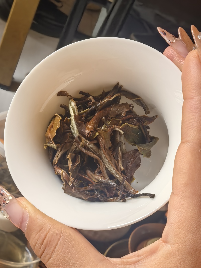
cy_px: 134
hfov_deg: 17.6
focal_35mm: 84
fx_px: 650
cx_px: 100
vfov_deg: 23.3
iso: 320
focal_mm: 8.5
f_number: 4
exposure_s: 1/50
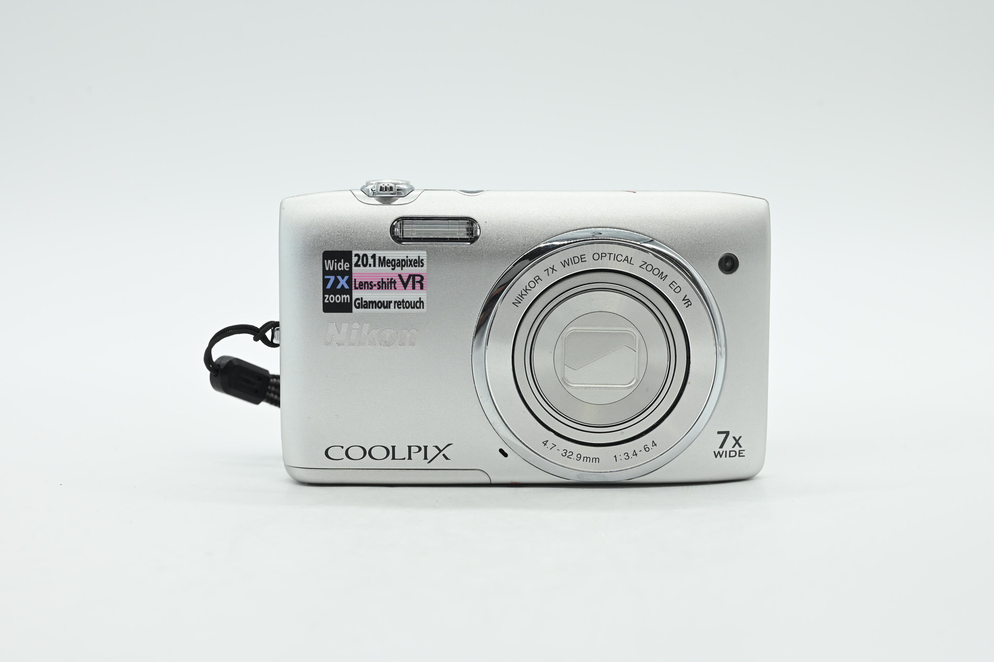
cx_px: 497
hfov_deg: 39.6
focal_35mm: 50
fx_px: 1380
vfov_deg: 27.0
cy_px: 331
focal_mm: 50
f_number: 11
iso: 1600
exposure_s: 1/250
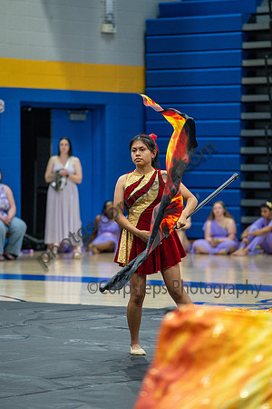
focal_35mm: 200
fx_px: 2266
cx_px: 136
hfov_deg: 6.9
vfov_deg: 10.3
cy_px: 204
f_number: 4
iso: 6400
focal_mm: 200
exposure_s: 1/500
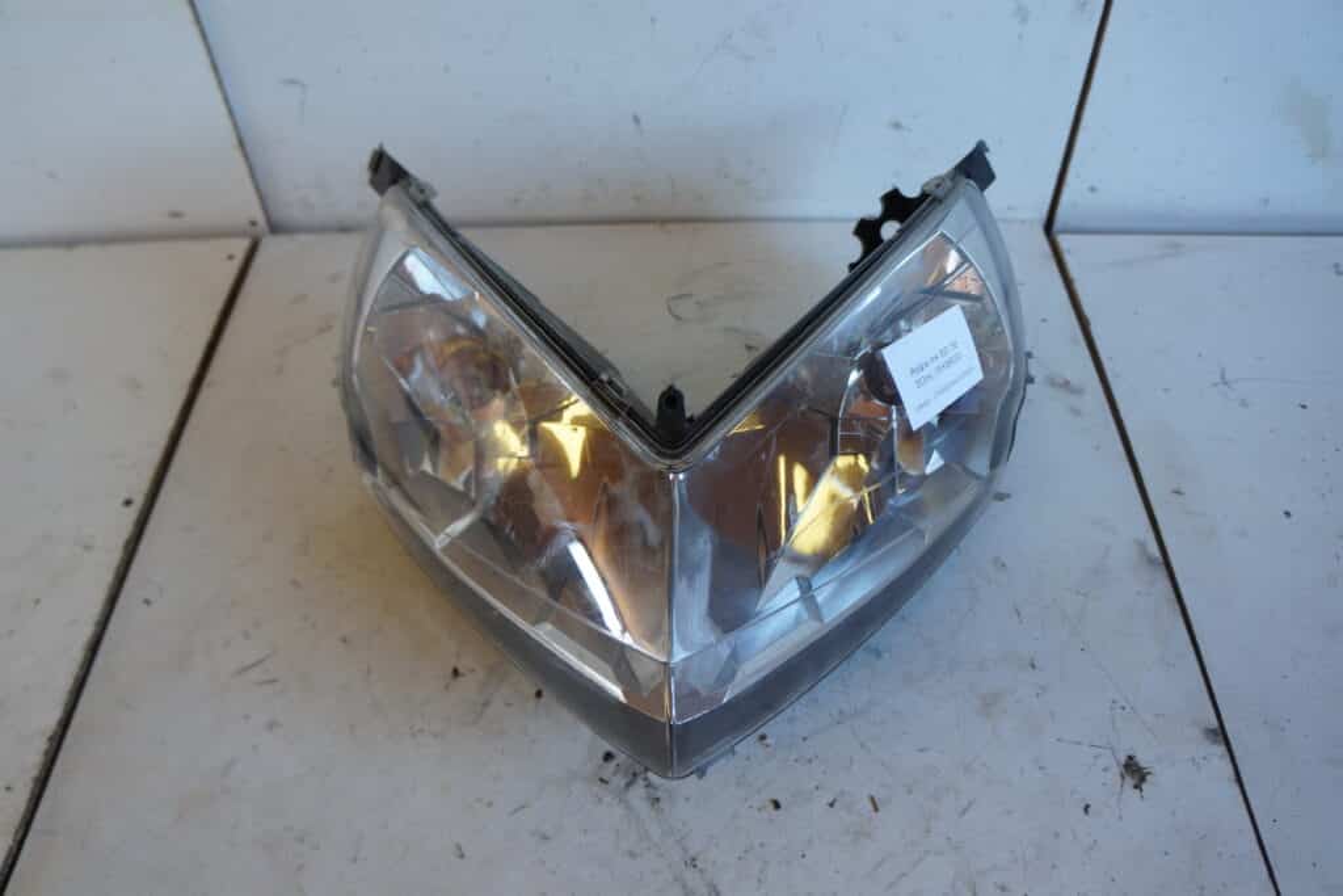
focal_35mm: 27
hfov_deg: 67.4
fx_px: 1007
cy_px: 448
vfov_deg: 47.9
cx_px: 672
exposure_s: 1/60
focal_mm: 18
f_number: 4
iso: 250
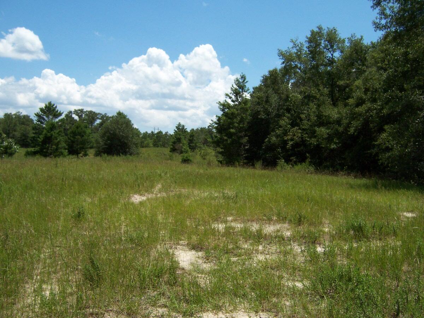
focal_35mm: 33
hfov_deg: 55.4
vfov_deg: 42.9
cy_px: 159
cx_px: 212
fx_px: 404
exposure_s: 1/500
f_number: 5.6
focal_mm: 5.5
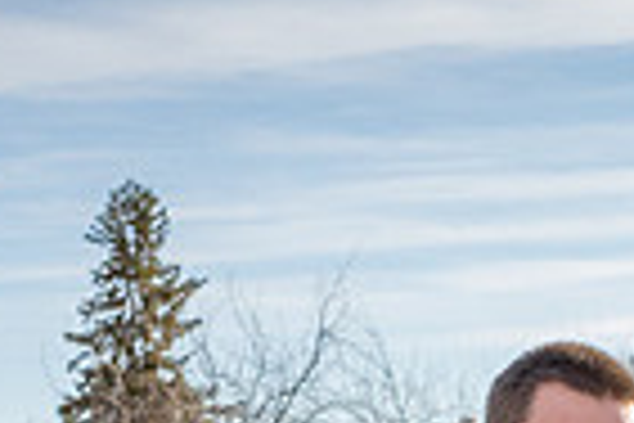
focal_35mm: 205
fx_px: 3610
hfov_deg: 9.9
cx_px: 805
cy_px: 844
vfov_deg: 6.5
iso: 4000
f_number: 7.1
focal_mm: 50
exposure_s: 1/6400
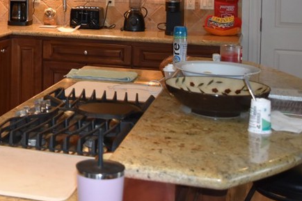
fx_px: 713
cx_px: -24
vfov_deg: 15.6
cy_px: -30
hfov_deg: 22.7
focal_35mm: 85
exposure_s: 1/60
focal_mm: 24
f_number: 4
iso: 1100
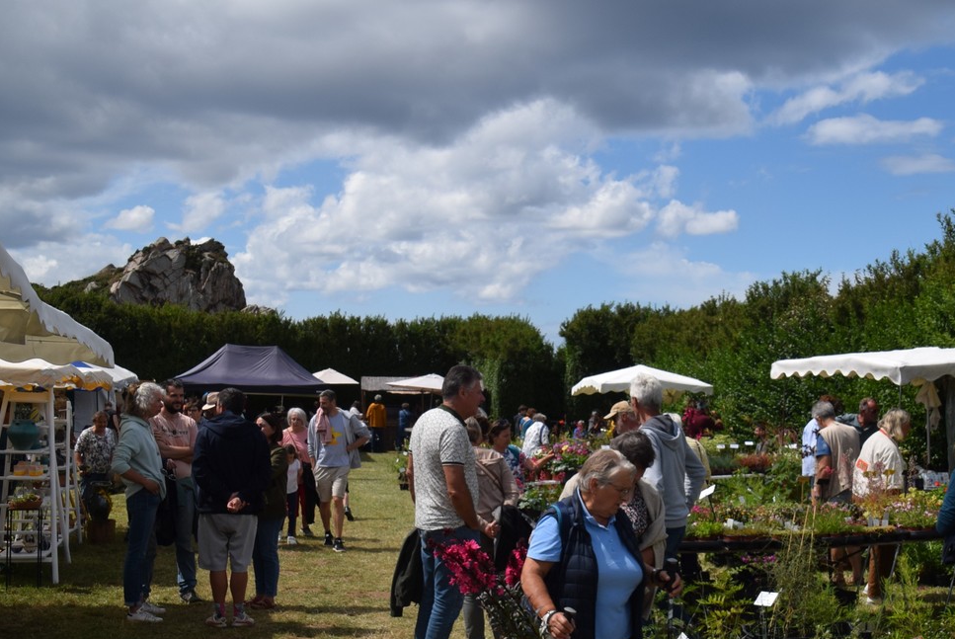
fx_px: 1213
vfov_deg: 29.4
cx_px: 598
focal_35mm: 46
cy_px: 391
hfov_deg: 42.7
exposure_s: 1/400
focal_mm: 23
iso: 200
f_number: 10
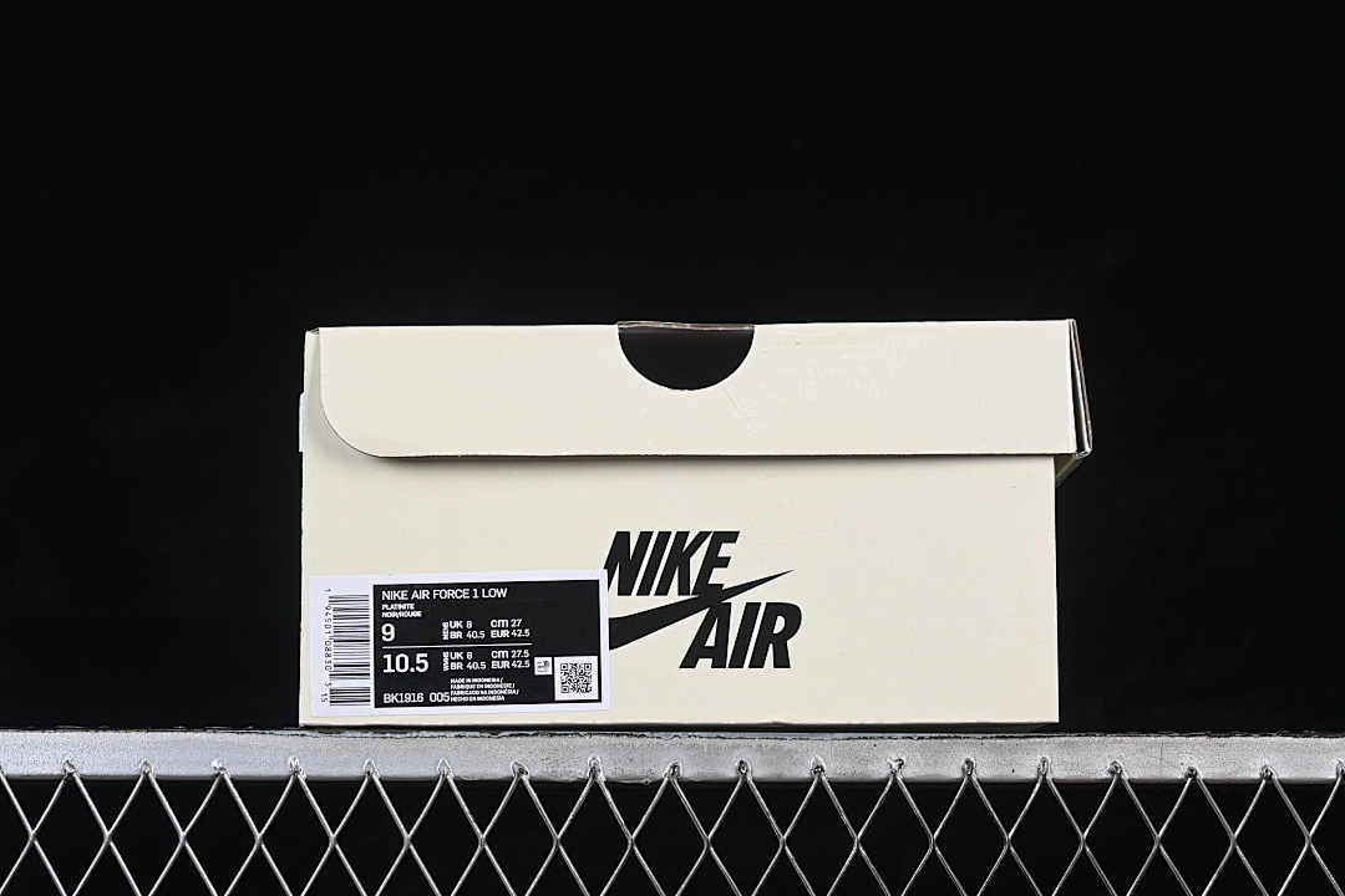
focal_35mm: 75
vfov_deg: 18.2
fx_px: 2802
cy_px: 448
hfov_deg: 27.0
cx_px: 672
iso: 160
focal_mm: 50
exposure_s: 1/80
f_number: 8
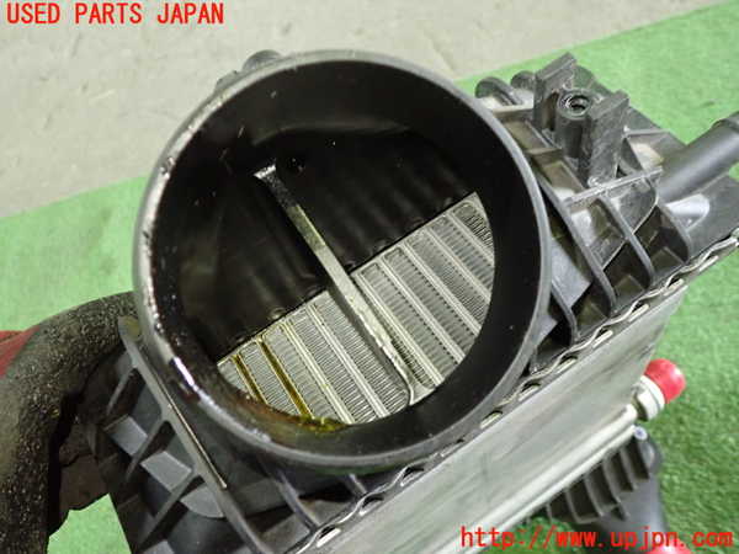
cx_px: 370
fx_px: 640
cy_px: 277
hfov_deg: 60.0
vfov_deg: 46.8
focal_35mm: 30
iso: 640
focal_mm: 5.4
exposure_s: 1/30
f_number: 2.3
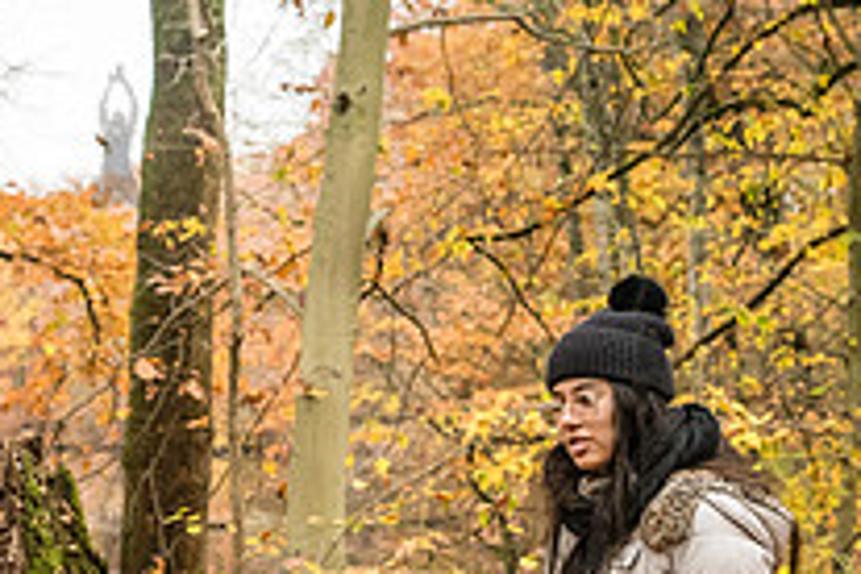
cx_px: 112
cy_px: 537
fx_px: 2344
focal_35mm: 98
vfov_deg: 13.8
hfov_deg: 20.5
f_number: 4
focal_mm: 35
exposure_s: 1/640
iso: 6400
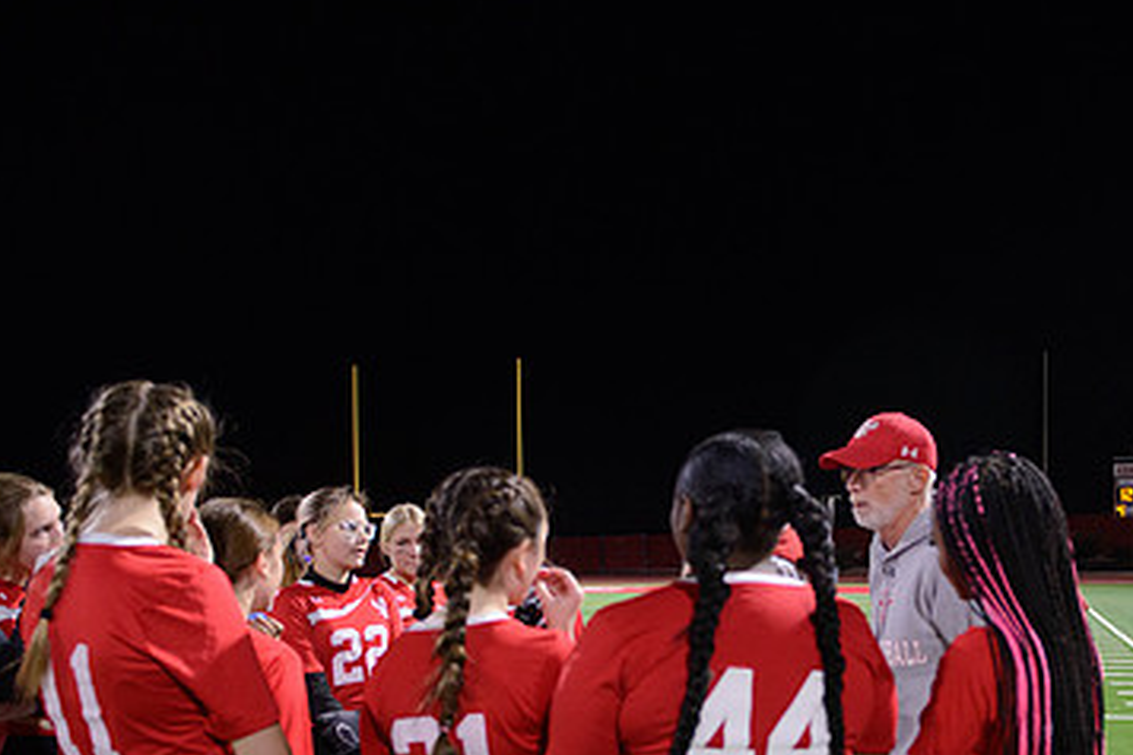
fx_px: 1227
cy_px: 588
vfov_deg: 33.4
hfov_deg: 48.8
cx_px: 743
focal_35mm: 39
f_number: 2.8
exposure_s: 1/320
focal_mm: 24
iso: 3200
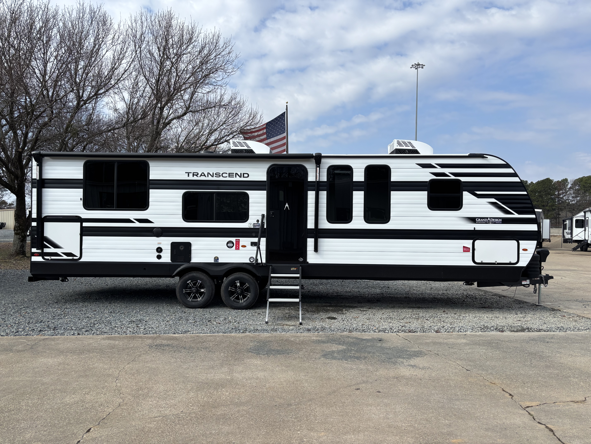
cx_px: 296
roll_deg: -0.5
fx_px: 444
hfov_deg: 67.3
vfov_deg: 53.1
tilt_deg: -0.4
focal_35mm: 26
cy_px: 222
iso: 50
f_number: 1.6
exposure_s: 1/3413
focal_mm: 5.96
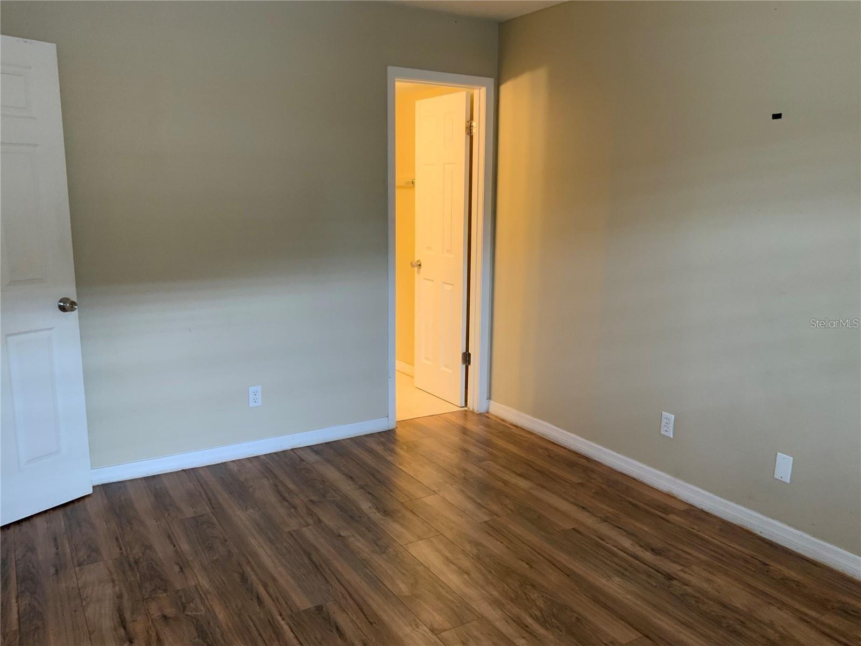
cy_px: 323
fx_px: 721
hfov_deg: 61.7
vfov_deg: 48.2
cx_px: 430
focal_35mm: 29
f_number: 1.8
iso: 100
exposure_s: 1/60
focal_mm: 3
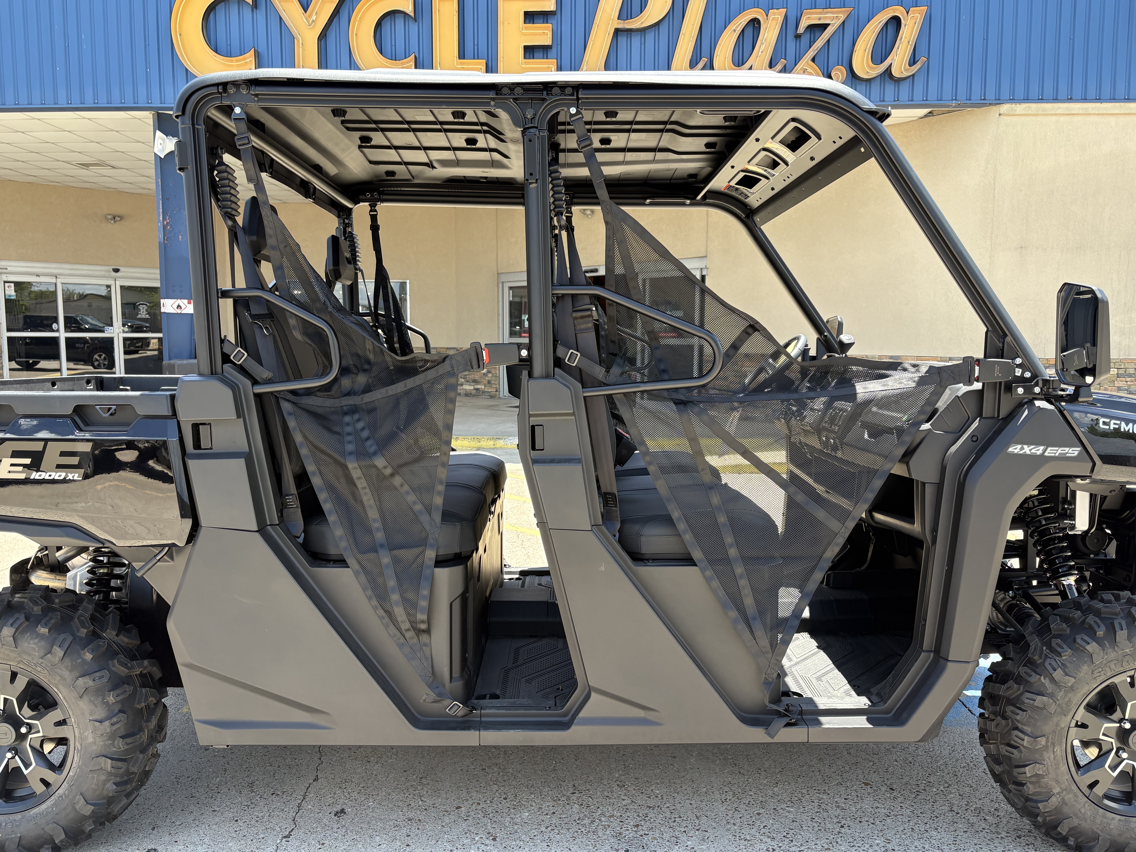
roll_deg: +0.5
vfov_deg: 51.4
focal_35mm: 27
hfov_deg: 65.3
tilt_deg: -4.4
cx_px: 564
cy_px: 425
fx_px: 886
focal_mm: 5.96
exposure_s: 1/667
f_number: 1.6
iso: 64
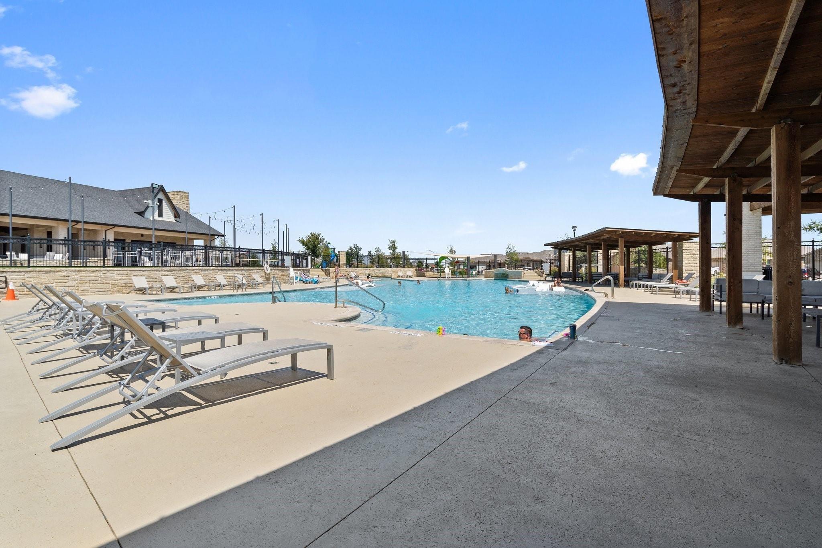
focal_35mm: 16
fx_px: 365
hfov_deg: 96.7
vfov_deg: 73.7
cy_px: 274
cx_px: 411
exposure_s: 1/160
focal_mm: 16
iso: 125
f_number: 8
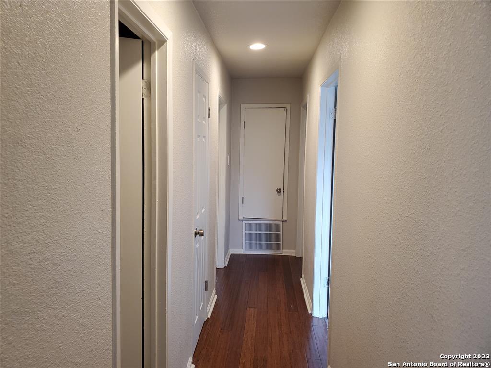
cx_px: 246
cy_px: 184
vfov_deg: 53.1
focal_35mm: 26
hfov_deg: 67.3
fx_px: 369
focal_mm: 4.3
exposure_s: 1/40
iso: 200
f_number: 2.4
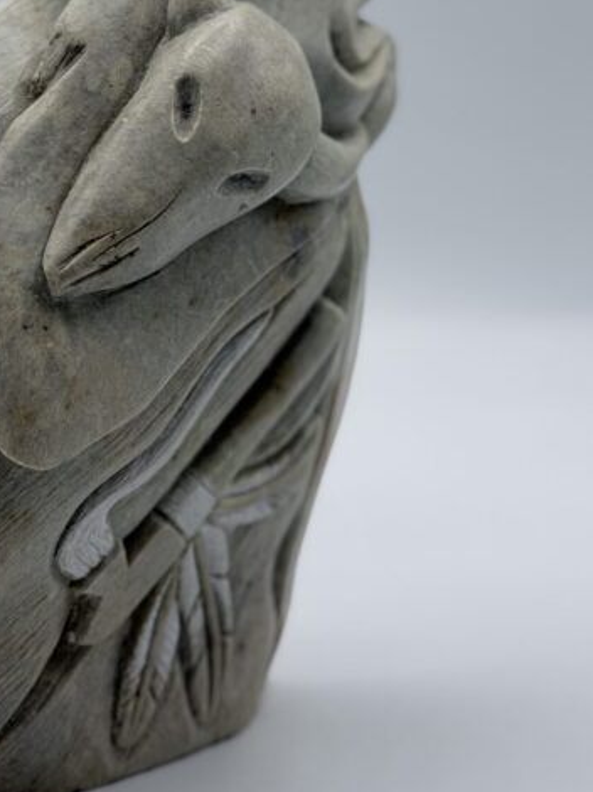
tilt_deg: -6.6
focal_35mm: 109
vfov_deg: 17.8
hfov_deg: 13.5
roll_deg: -2.4
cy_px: 88
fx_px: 2492
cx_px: 115
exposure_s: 1/1931
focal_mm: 6.76
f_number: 1.78
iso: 64
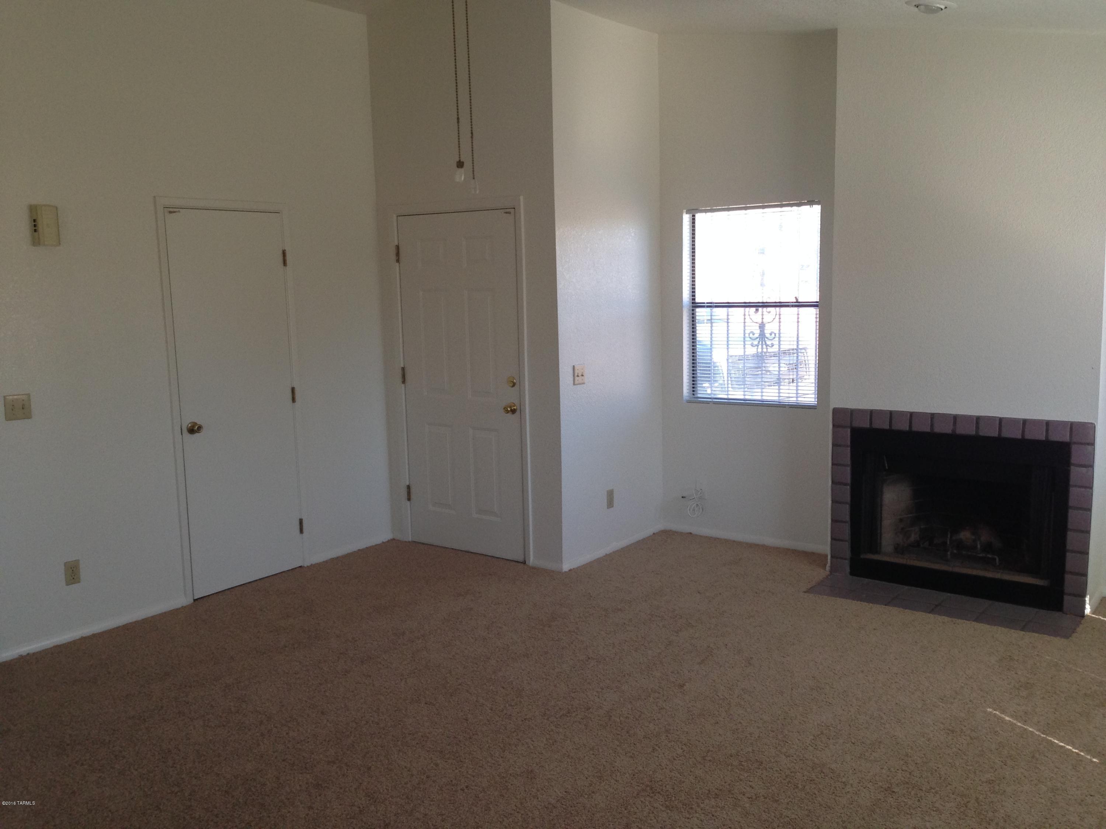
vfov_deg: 42.9
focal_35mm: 33
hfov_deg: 55.4
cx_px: 553
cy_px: 414
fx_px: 1054
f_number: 2.4
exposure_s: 1/120
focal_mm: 4.12
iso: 100
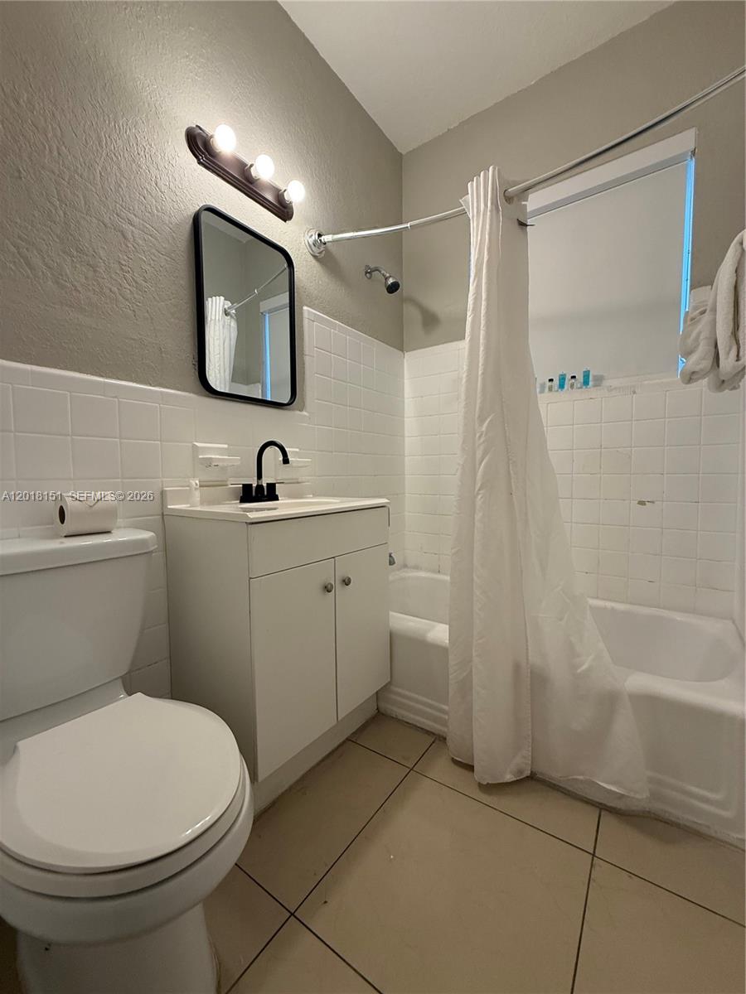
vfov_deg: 102.1
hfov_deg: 85.7
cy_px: 497
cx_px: 373
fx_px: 402
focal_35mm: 14
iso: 200
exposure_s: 1/120
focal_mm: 2.22
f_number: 2.2
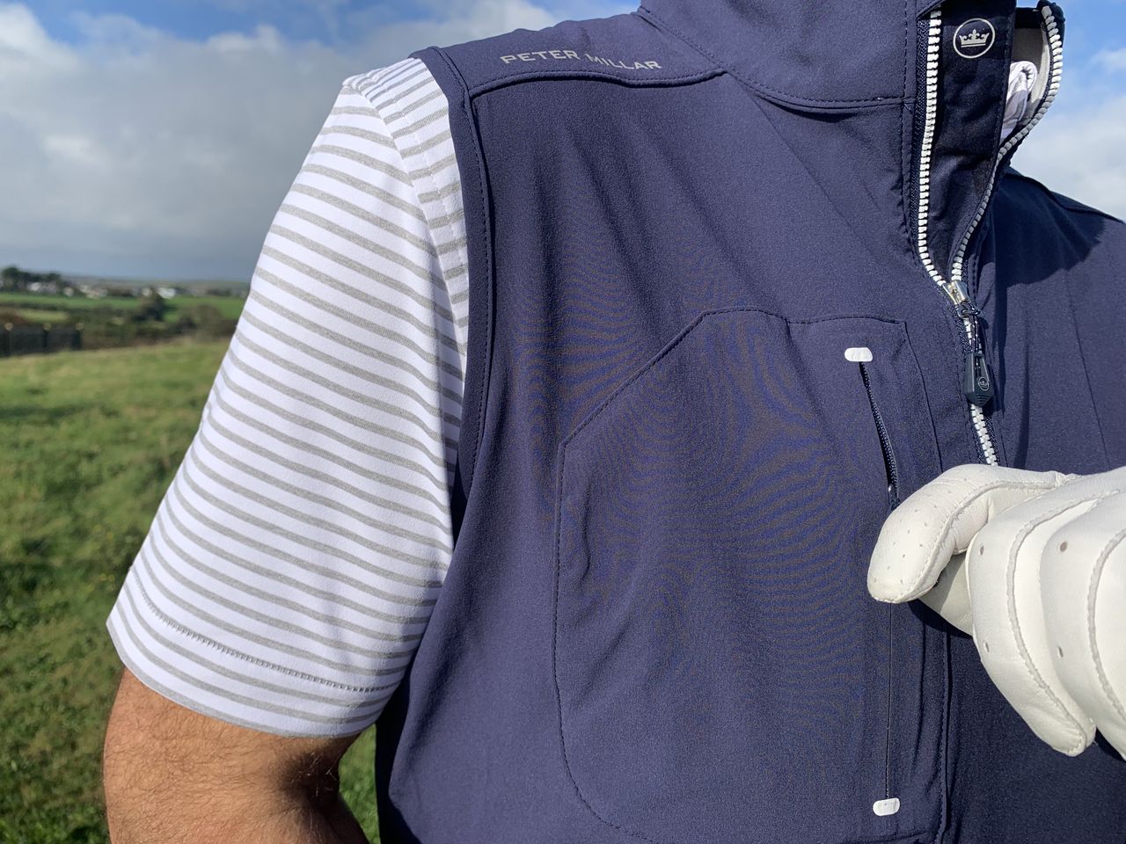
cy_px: 422
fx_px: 846
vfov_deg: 53.1
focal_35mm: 26
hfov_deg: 67.3
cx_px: 563
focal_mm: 4.25
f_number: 1.8
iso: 25
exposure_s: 1/2994
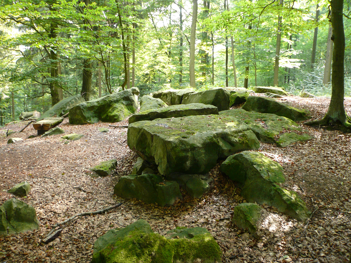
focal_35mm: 28
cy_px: 132
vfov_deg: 49.7
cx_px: 176
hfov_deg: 63.4
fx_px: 284
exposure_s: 1/25
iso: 100
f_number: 2.8
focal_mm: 4.6
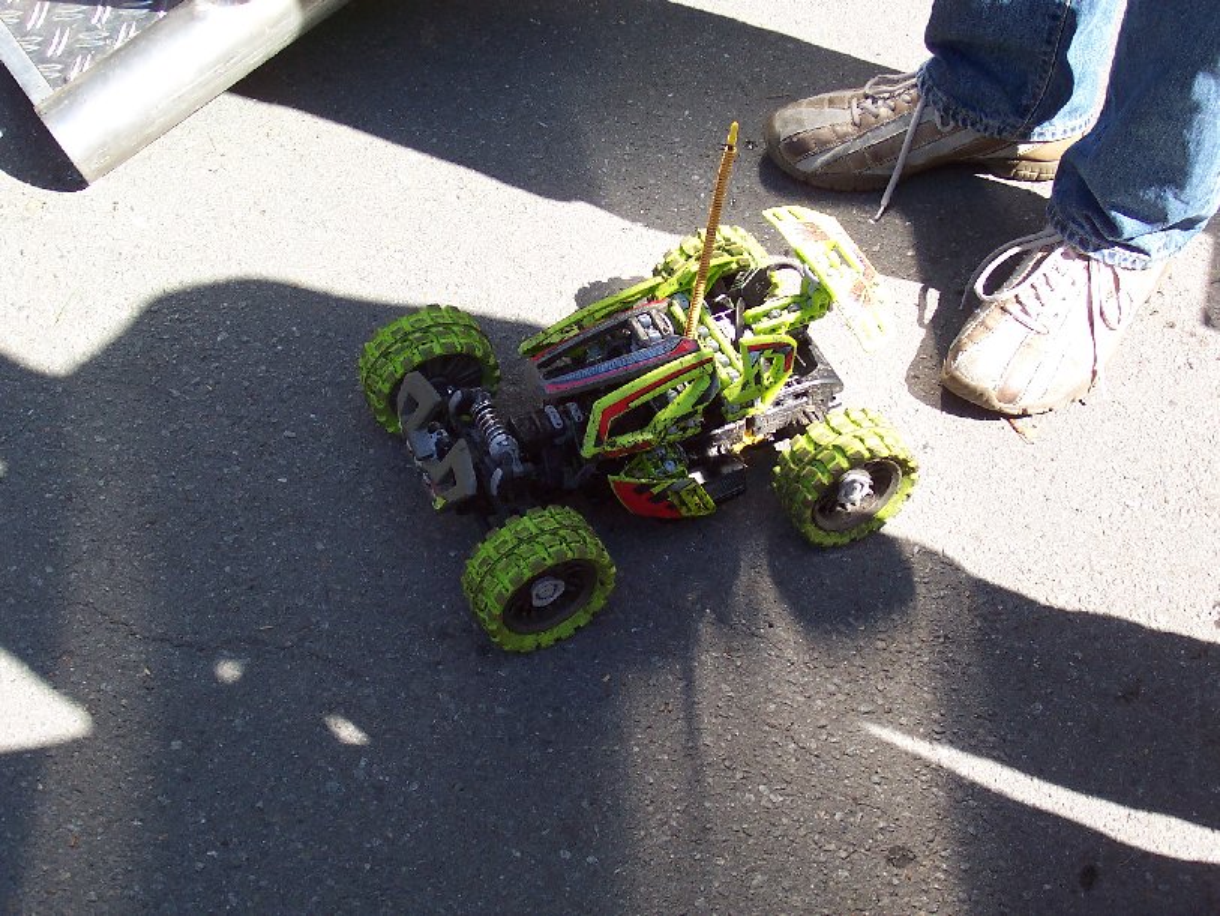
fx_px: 2009
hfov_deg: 33.8
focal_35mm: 57
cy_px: 458
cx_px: 610
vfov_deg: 25.7
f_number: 3.4
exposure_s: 1/250
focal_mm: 8.6
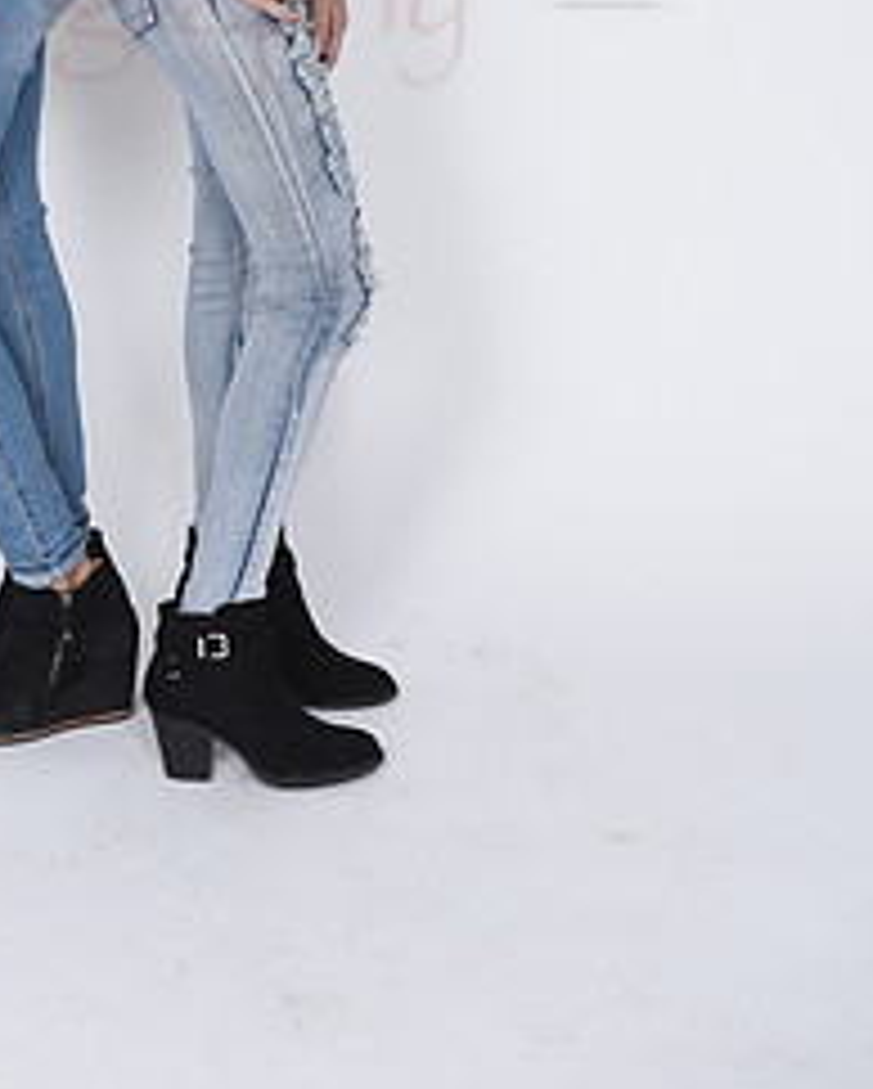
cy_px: -148
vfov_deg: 17.1
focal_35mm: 108
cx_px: 92
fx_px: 3484
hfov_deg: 14.1
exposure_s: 1/100
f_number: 8
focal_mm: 48
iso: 160
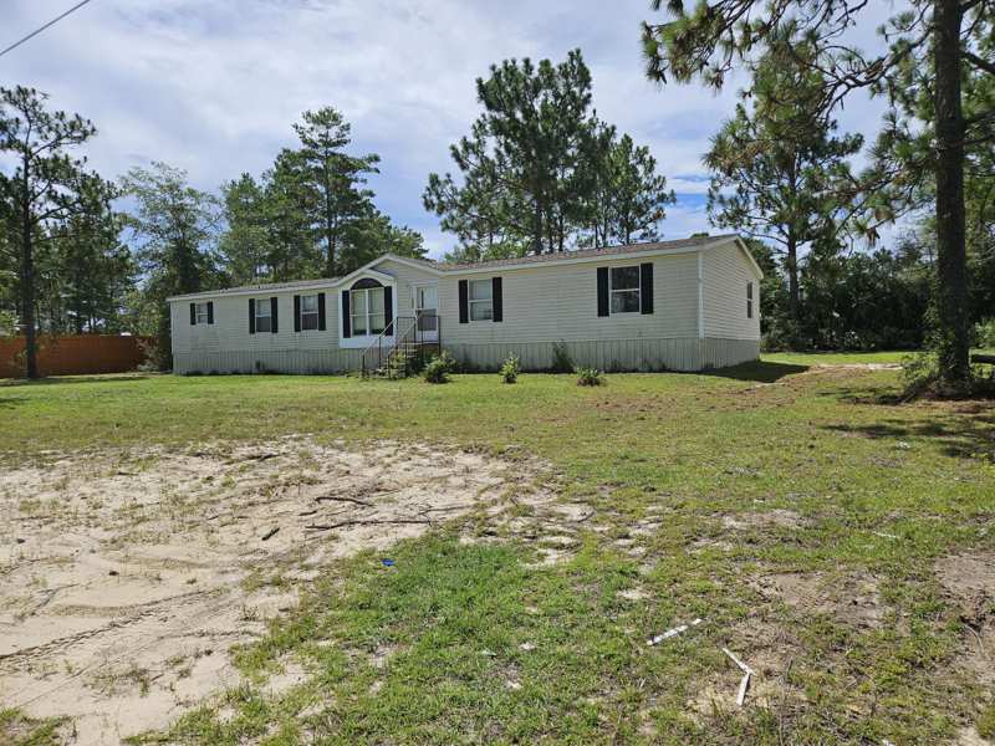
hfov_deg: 73.9
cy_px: 373
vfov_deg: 58.9
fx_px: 661
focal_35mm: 23
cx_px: 498
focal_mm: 5.4
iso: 25
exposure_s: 1/3291
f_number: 1.8
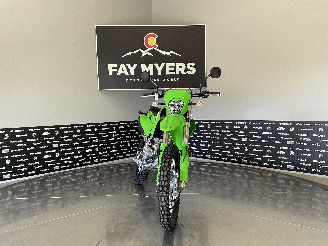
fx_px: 275
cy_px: 123
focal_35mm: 29
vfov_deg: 48.2
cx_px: 164
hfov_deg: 61.7
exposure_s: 1/101
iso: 64
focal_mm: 3
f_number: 1.8
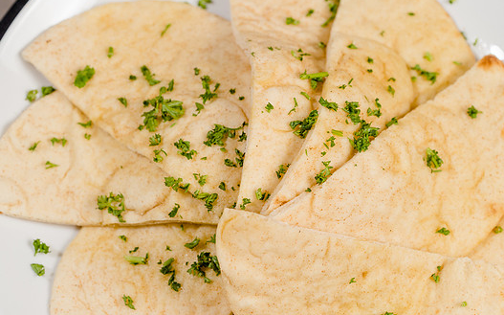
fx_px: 1387
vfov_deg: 12.9
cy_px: 180
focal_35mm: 101
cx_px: 270
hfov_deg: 20.6
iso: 500
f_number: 5.6
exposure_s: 1/250
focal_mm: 90
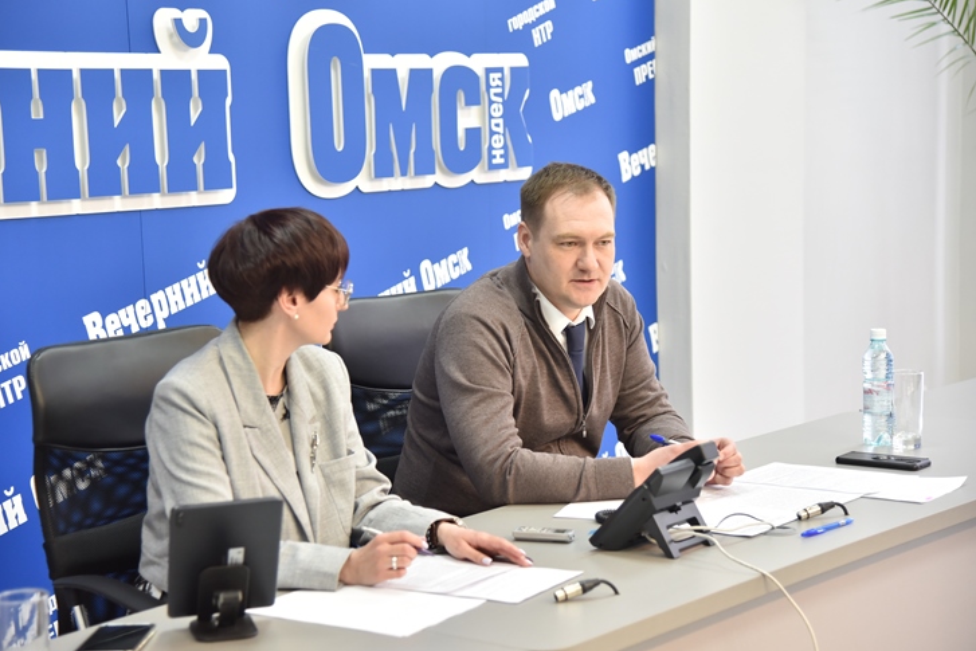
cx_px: 462
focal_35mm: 74
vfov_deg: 18.4
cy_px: 334
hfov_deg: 27.3
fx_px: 2006
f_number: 4
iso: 1250
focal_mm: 70
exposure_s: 1/160
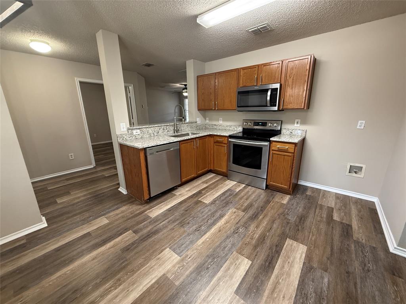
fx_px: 164
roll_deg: +3.0
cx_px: 203
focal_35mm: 14
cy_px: 152
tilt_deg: -15.3
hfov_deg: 102.1
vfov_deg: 85.7
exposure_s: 1/60
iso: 320
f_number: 2.2
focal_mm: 2.22
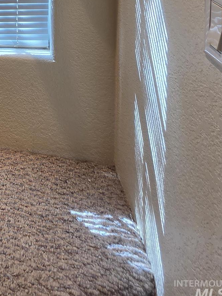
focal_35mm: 34
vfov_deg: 38.2
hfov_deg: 34.3
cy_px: -69
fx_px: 291
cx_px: -39
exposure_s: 1/60
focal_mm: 2.2
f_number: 2.2
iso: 320
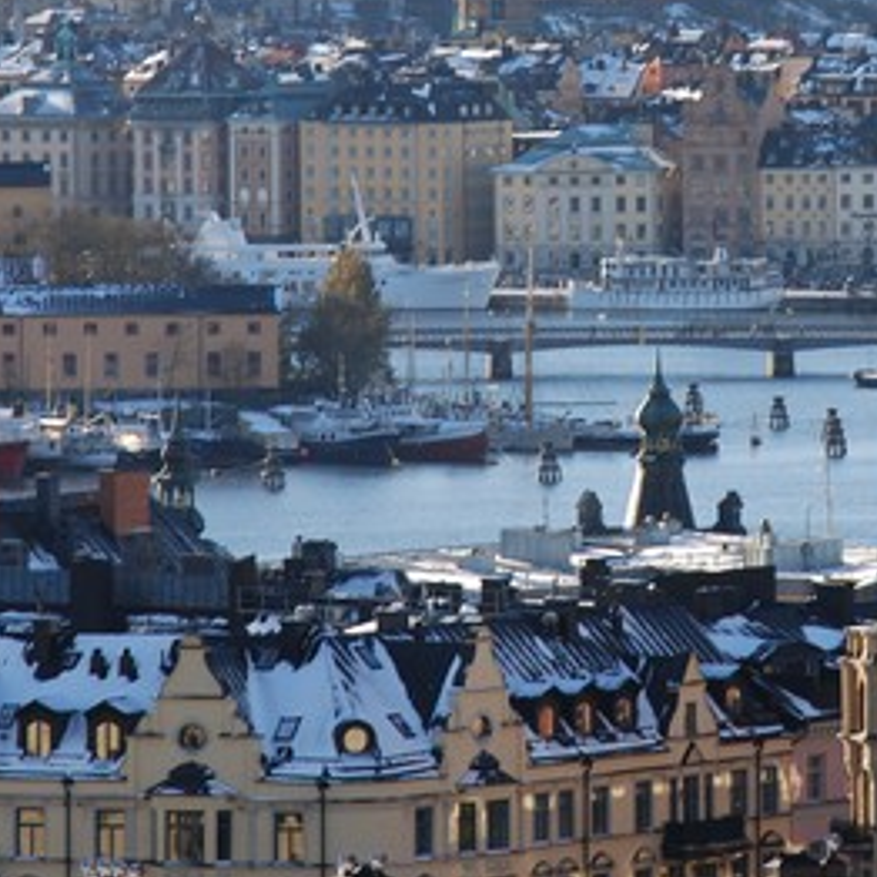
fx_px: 11752
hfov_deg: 4.3
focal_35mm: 410
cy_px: 199
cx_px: 713
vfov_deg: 4.3
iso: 200
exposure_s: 1/200
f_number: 10
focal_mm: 120
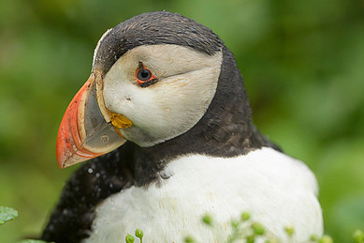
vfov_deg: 1.8
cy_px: 91
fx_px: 7539
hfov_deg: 2.8
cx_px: 218
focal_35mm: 746
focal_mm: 500
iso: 800
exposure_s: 1/800
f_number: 4
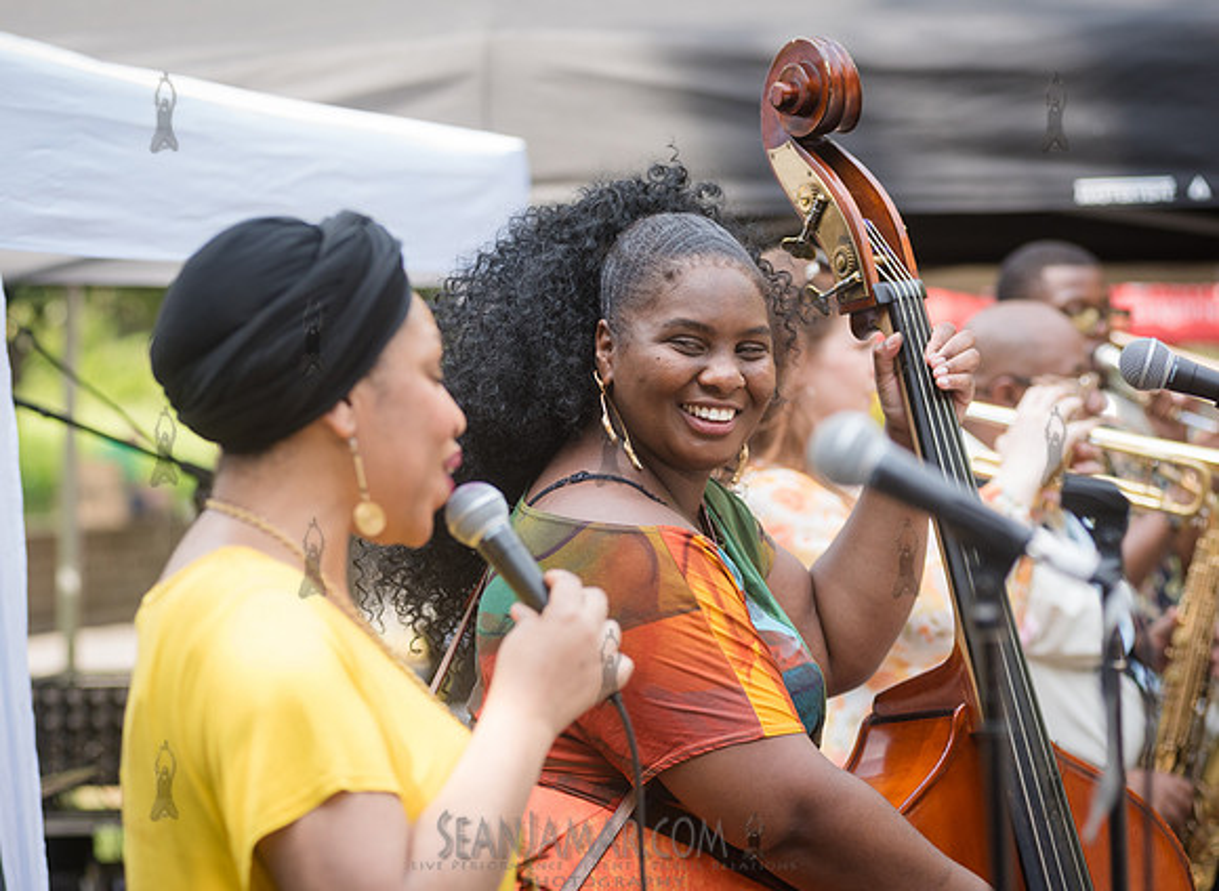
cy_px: 435
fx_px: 4581
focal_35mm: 131
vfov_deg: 11.1
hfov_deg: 15.2
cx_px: 537
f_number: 4
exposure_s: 1/500
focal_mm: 120
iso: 500
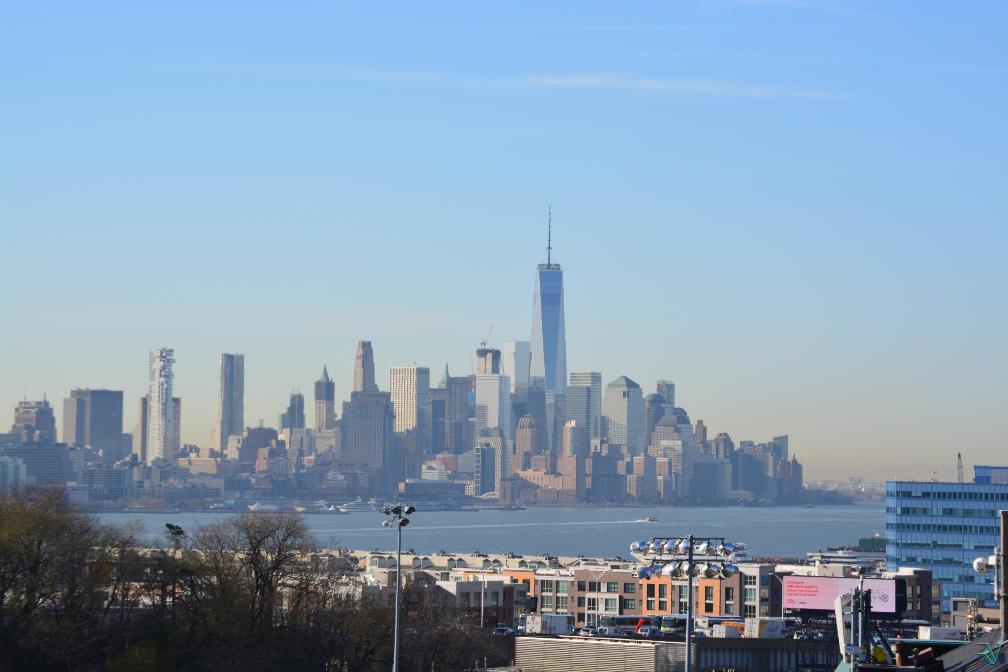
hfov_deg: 17.1
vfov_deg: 11.4
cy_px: 336
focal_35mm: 120
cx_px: 504
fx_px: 3360
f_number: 10
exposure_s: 1/400
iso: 200
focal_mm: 80
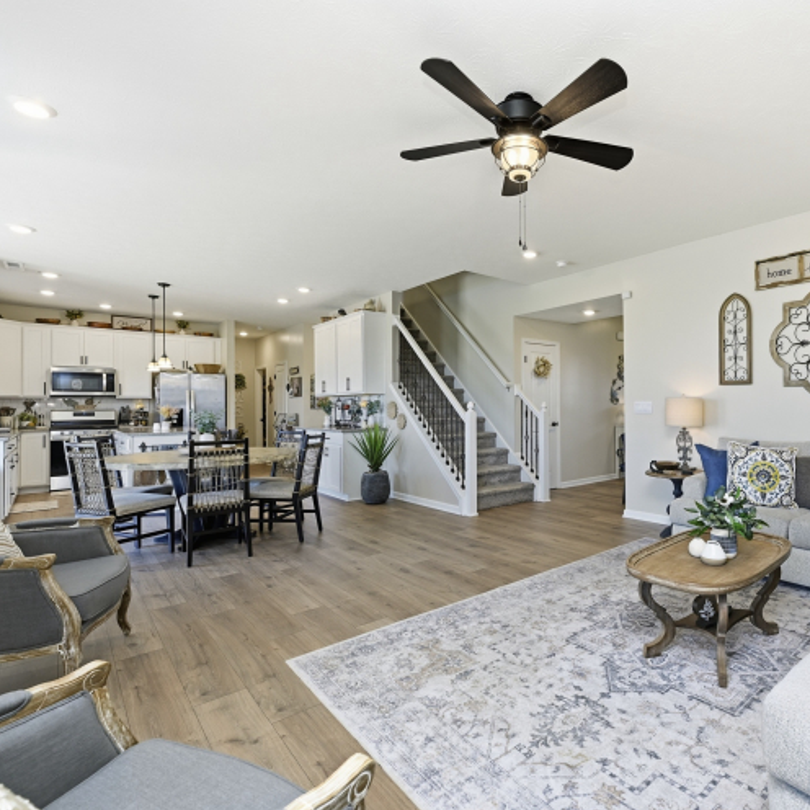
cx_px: 525
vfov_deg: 80.7
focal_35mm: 18
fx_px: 477
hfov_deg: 78.7
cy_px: 403
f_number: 6.3
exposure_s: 1/125
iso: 320
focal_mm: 14
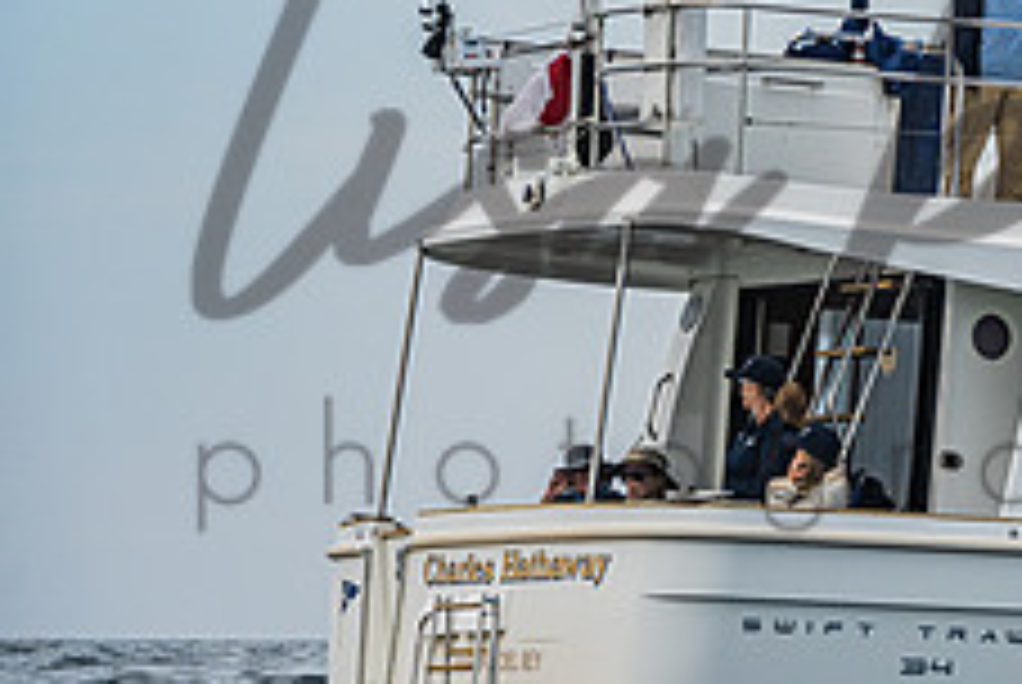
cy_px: 128
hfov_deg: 5.5
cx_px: 1198
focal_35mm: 371
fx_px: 10546
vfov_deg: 3.7
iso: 500
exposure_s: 1/3200
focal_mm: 145
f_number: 7.1
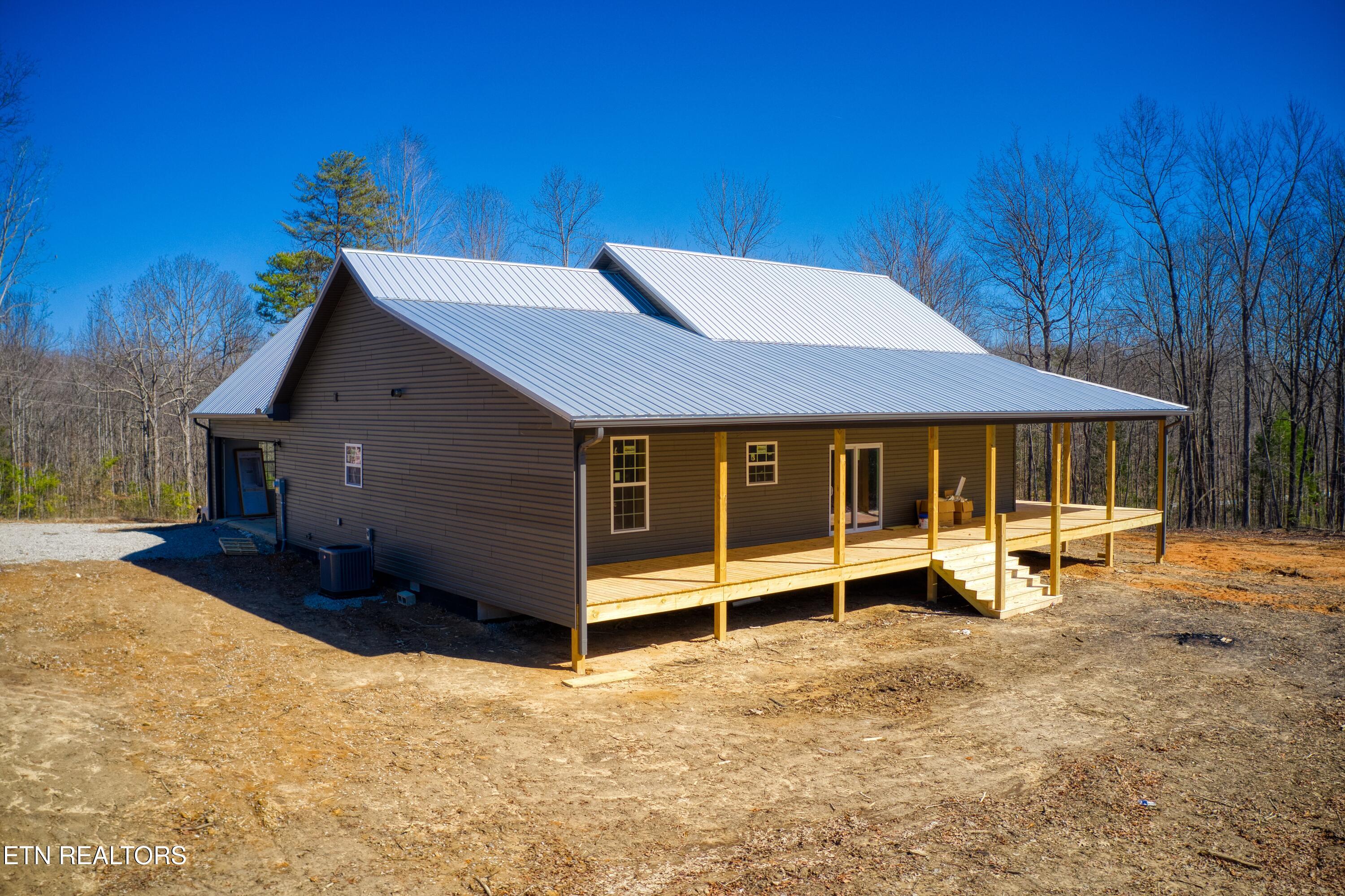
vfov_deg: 46.4
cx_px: 672
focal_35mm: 28
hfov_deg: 65.5
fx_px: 1046
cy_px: 448
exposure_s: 1/80
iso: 400
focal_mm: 10.26
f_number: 4.5
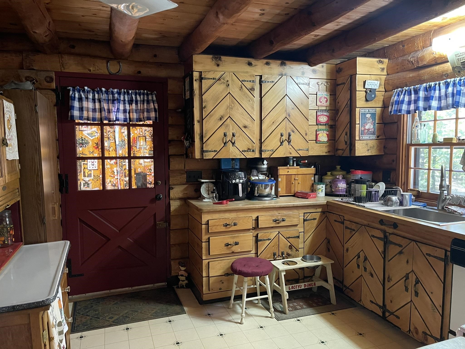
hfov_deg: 69.4
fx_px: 336
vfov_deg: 54.9
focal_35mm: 25
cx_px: 232
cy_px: 174
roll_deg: +0.6
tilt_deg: -5.6
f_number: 1.6
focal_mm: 5.1
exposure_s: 1/40
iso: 500
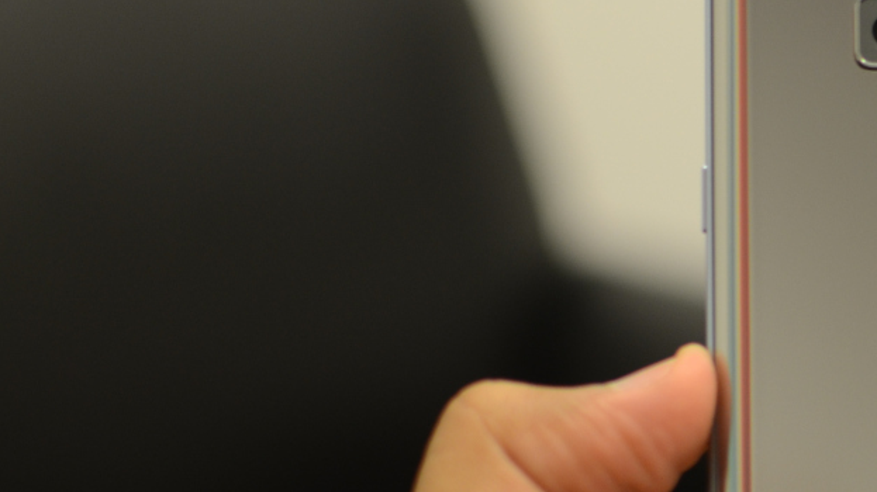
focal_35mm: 132
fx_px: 3075
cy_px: 392
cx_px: 1021
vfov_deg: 9.1
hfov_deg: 15.7
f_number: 1.8
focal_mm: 35
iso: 320
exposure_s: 1/160
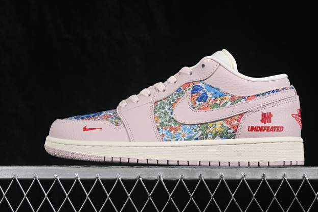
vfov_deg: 15.5
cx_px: 178
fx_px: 777
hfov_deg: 23.1
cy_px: 88
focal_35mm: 88
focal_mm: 50
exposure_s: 1/80
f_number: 8
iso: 160
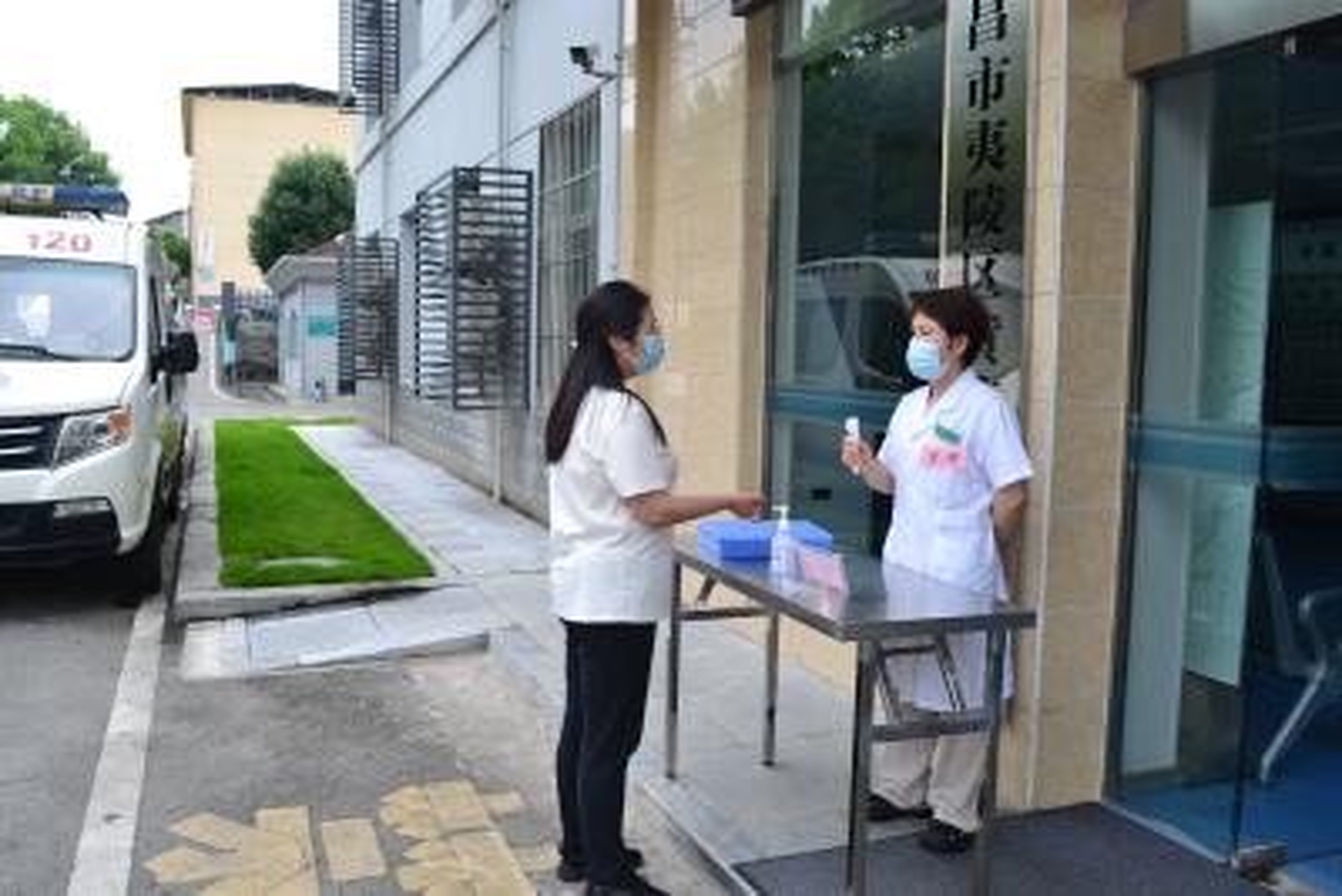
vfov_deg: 43.6
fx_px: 1119
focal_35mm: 30
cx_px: 671
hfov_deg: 61.9
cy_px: 448
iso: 100
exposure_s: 1/60
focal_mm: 20
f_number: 5.6
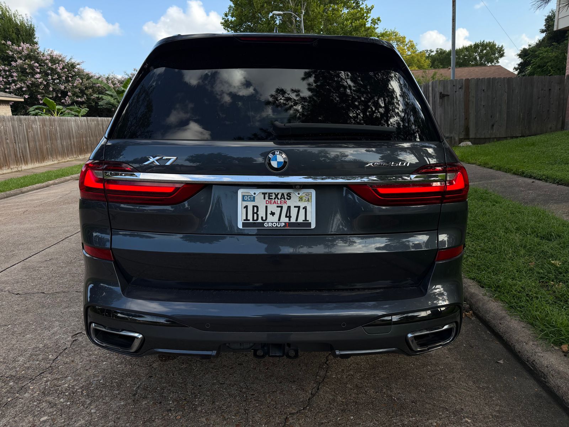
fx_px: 394
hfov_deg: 71.6
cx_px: 284
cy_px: 214
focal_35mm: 24
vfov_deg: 56.8
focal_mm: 6.76
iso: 100
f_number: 1.78
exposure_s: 1/1250
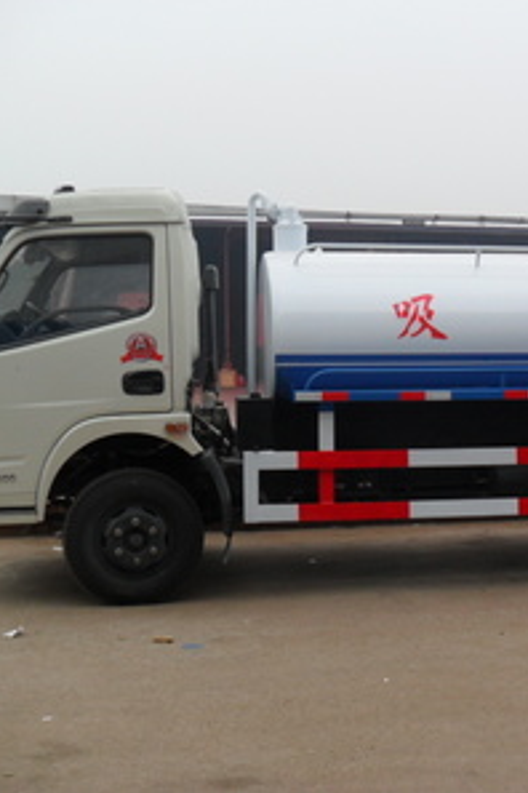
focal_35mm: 49
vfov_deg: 40.3
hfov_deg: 26.9
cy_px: 395
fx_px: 1078
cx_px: 440
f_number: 3
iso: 80
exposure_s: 1/125
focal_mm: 6.3
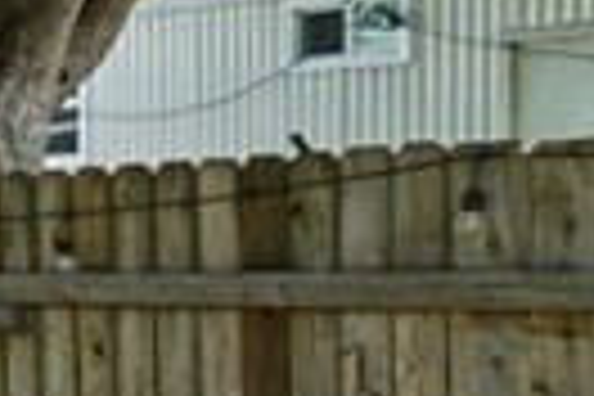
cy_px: 414
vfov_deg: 13.3
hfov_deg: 8.8
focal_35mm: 101
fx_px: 1666
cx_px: -1629
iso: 100
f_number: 8
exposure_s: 1/40
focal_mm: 13
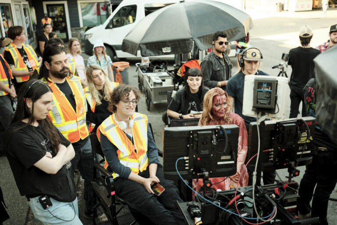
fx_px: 328
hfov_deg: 54.4
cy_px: 112
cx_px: 168
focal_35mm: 35
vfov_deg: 37.9
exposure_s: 1/500
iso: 500
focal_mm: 23
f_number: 2
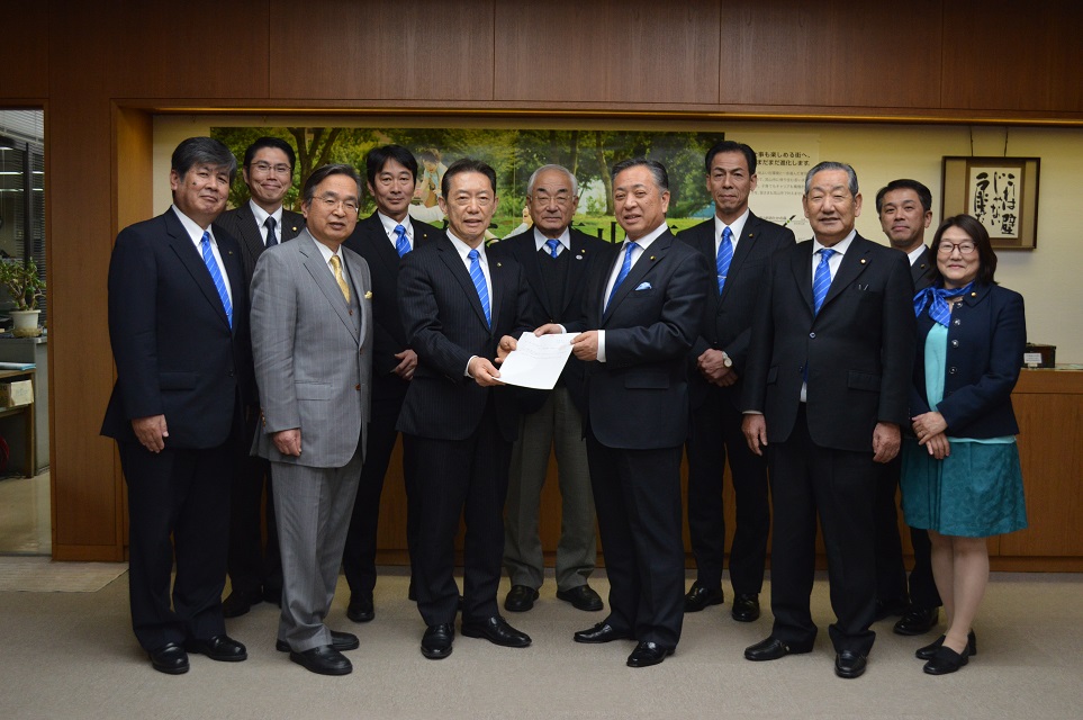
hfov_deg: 49.6
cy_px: 360
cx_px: 542
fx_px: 1172
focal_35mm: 39
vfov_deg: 34.1
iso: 900
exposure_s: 1/60
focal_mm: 26
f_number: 4.2
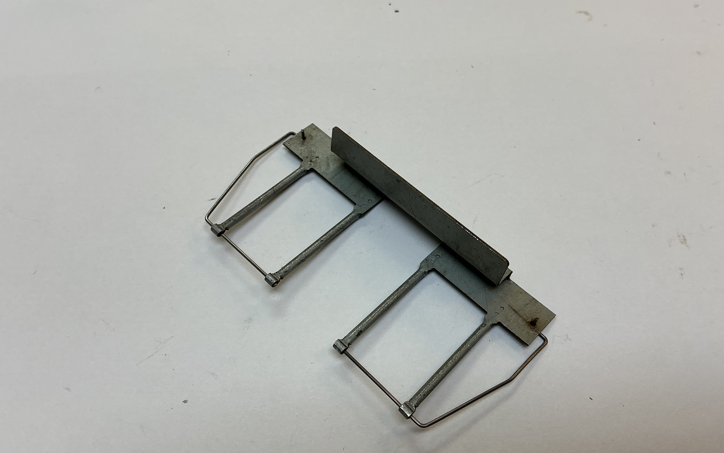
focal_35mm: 31
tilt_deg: -62.8
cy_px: 234
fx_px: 612
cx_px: 363
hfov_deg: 61.2
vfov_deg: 40.6
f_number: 1.8
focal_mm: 3
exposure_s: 1/100
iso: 20
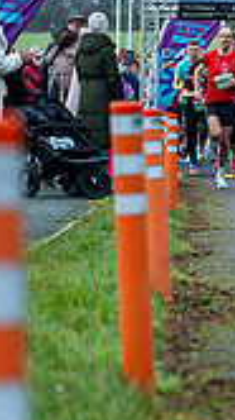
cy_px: 254
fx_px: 2845
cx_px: 457
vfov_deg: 8.4
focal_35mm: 256
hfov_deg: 4.7
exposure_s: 1/1250
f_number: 2.8
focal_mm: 70
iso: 280
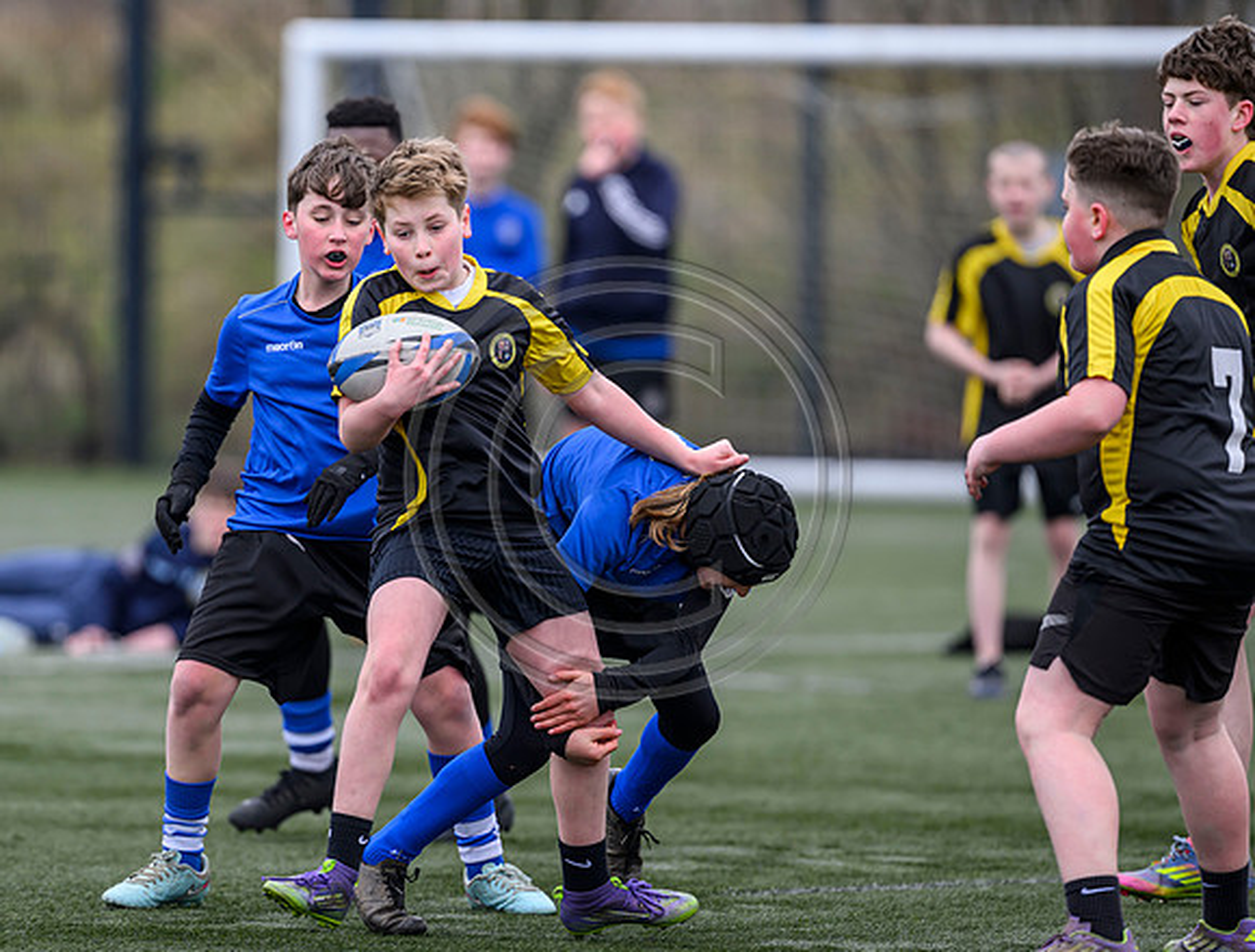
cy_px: 447
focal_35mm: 462
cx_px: 498
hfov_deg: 4.3
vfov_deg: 3.2
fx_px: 16821
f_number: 3.5
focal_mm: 400
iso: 500
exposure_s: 1/1600
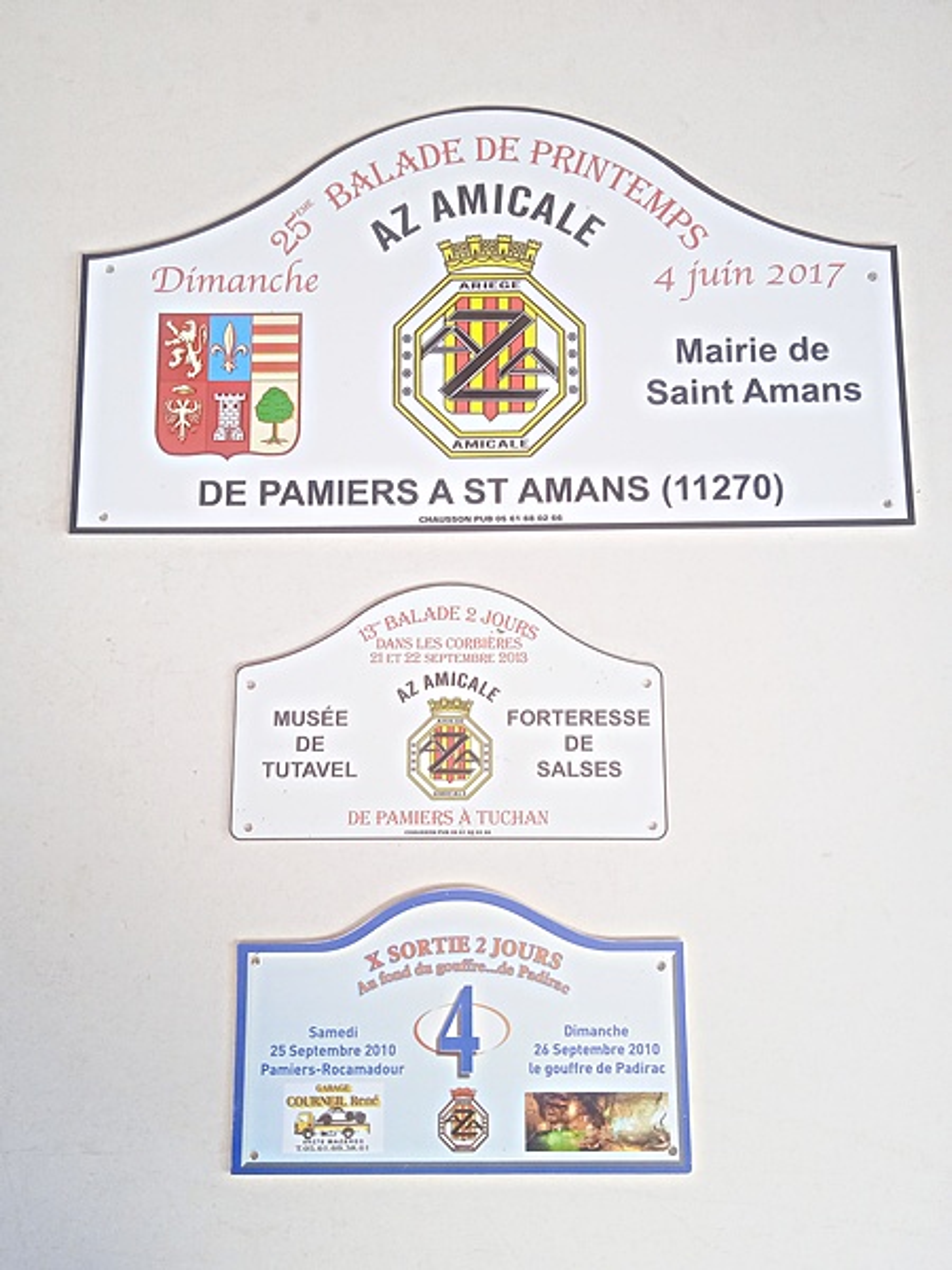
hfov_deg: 49.7
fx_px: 1027
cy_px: 635
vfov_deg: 63.4
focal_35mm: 28
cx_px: 476
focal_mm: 3.43
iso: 171
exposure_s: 1/50
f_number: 2.2
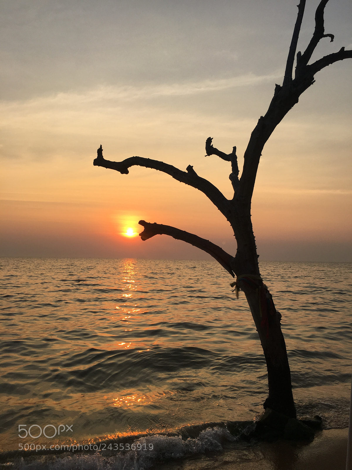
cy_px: 235
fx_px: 393
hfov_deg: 48.2
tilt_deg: +3.7
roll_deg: -1.4
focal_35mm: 29
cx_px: 176
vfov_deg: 61.7
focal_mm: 4.15
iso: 25
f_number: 2.2
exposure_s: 1/884
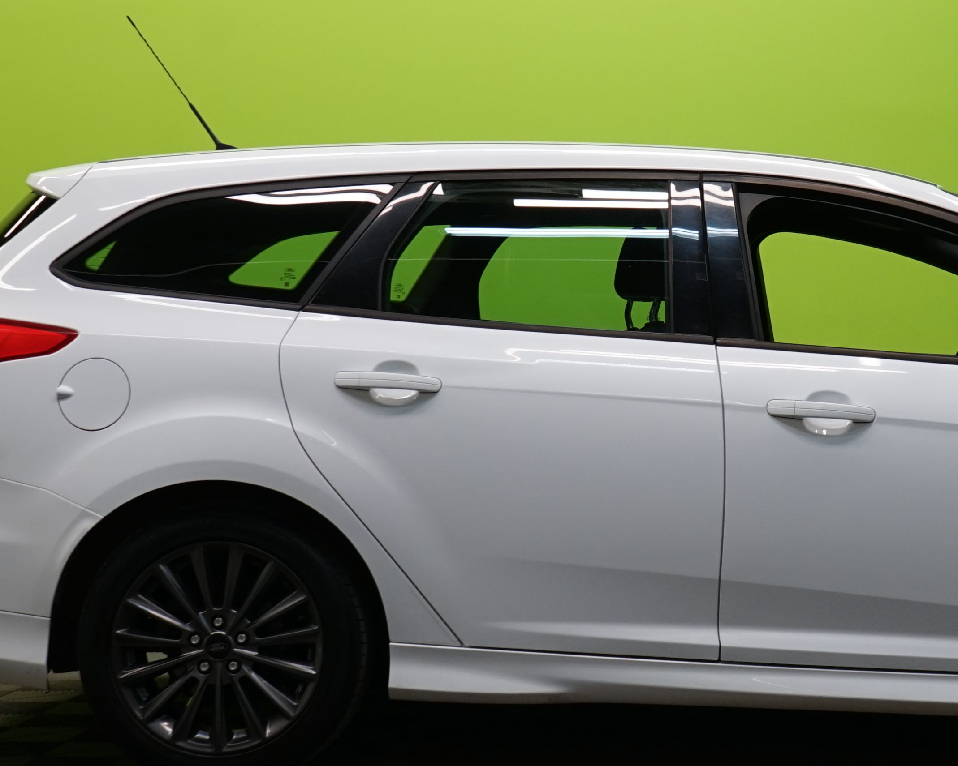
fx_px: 2240
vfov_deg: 19.4
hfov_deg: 23.6
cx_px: 813
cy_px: 307
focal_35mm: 79
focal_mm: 30
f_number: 5.6
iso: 320
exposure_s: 1/50
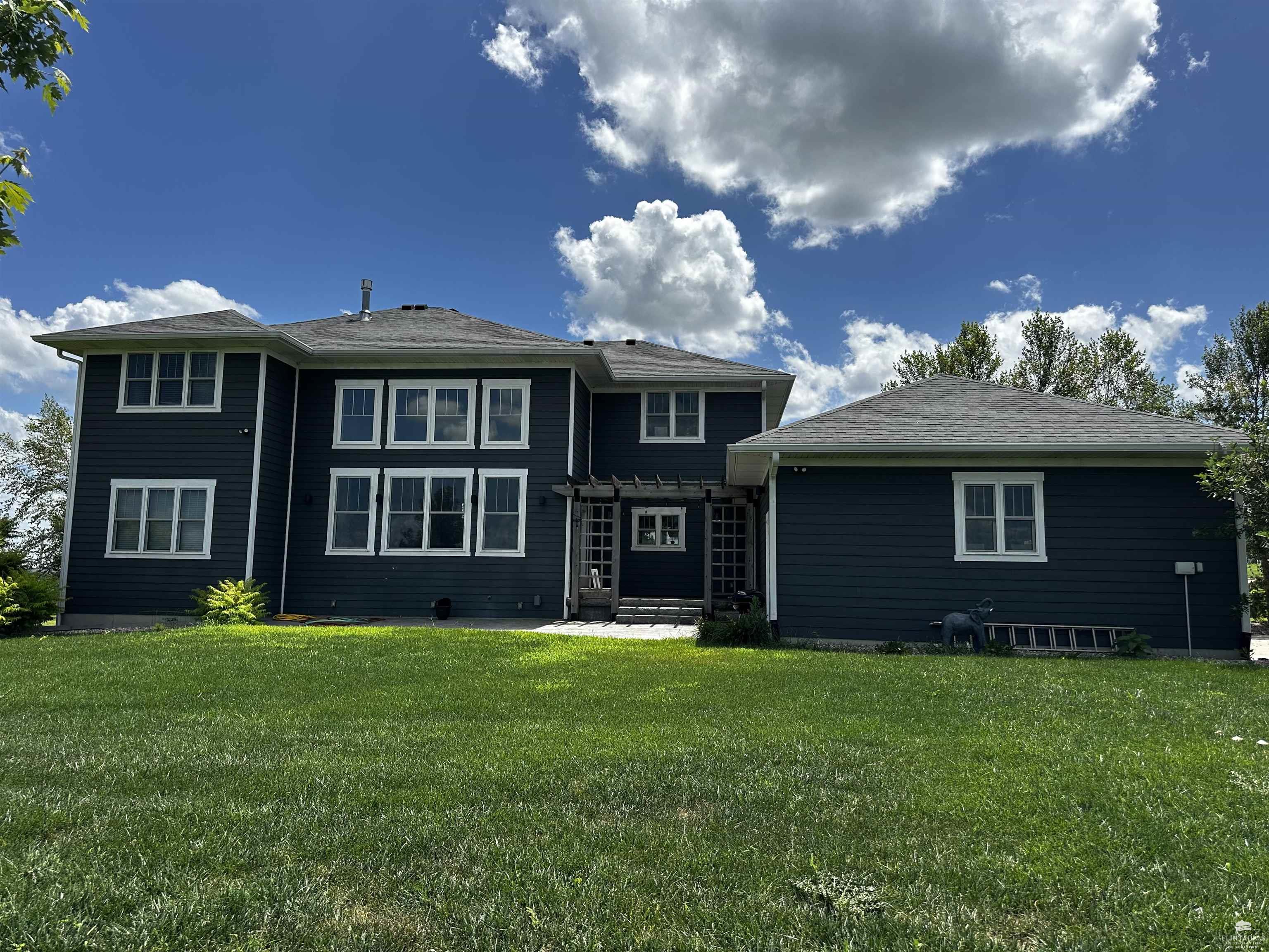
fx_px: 880
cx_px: 634
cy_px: 476
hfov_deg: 71.6
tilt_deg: +6.7
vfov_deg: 56.8
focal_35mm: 24
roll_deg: -1.4
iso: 80
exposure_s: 1/5263
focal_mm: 6.86
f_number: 1.78
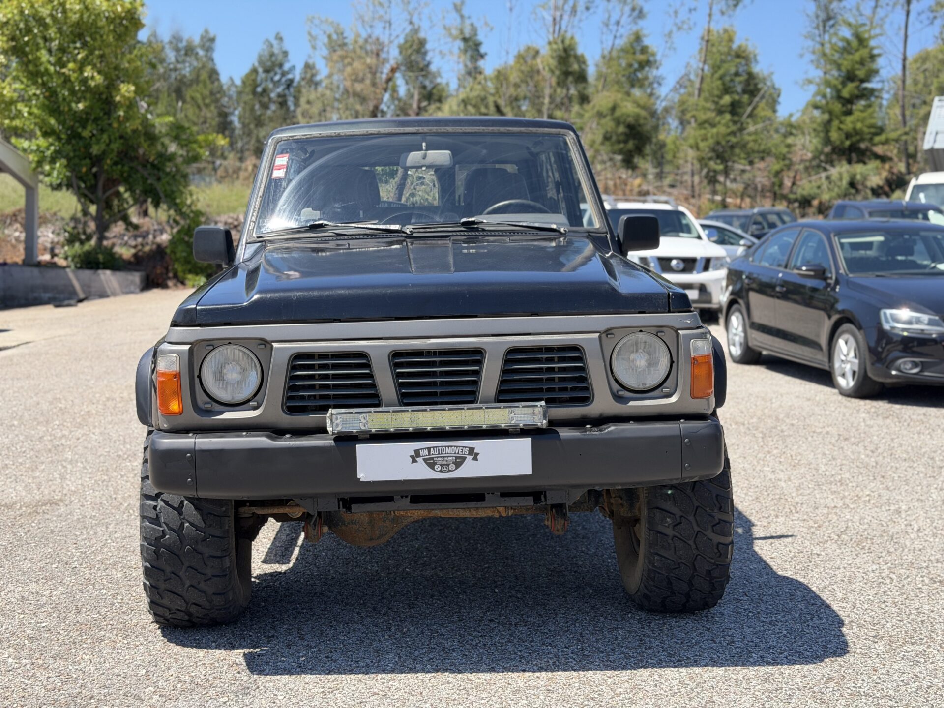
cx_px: 472
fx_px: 1309
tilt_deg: -2.7
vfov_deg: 30.3
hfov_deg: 39.7
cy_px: 354
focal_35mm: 48
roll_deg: -3.1
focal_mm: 6.76
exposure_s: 1/1484
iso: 100
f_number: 1.78
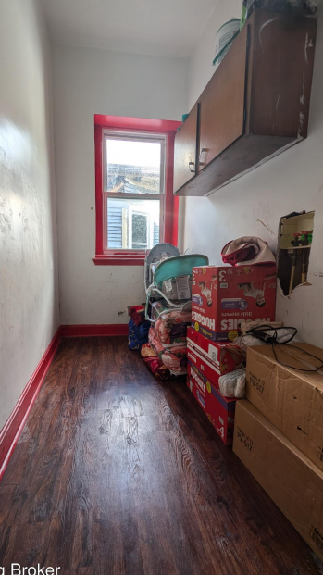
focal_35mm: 14
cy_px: 291
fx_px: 213
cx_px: 130
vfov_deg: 106.8
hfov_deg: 73.5
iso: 45
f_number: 1.95
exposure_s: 1/79
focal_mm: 2.23
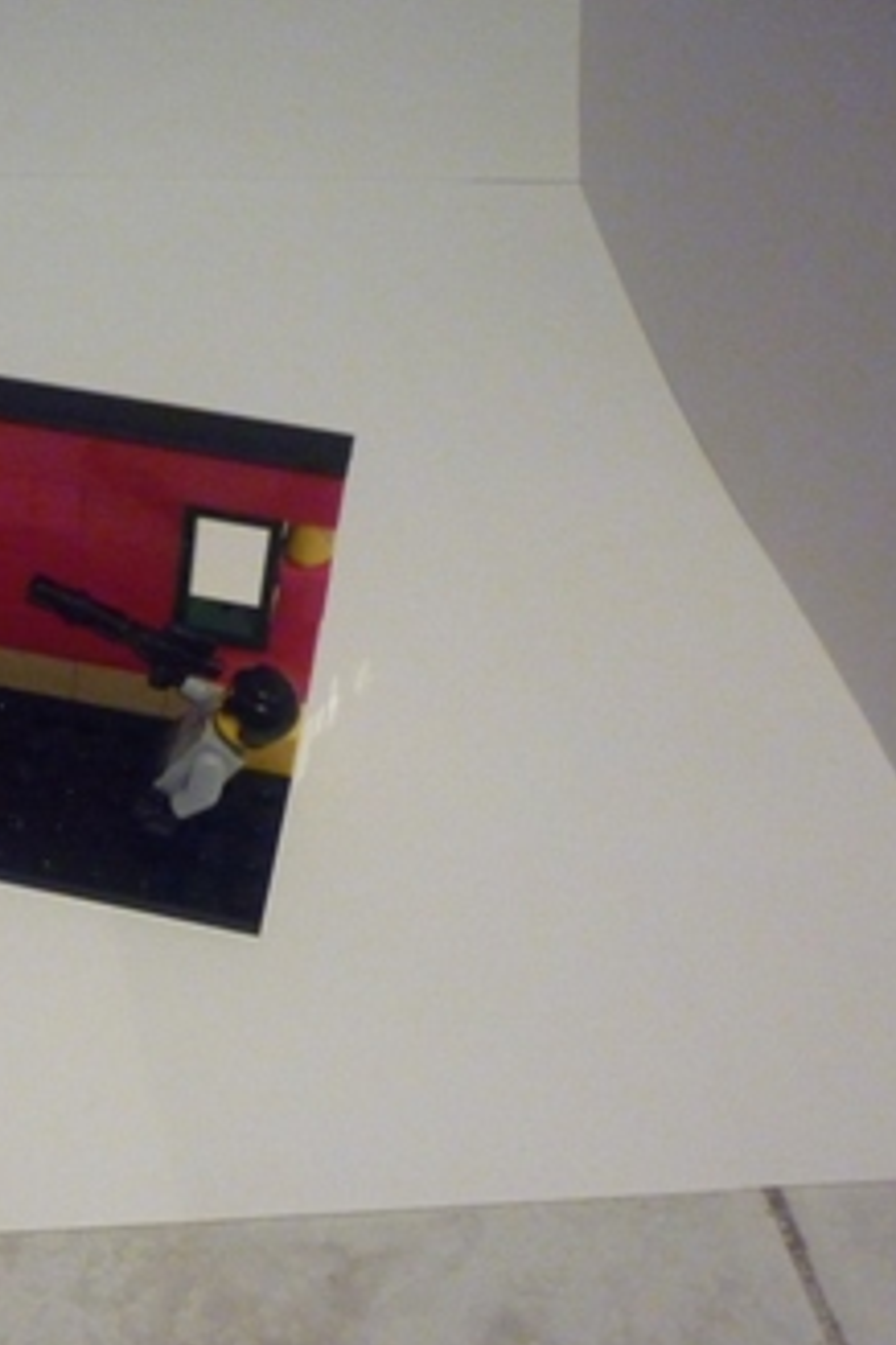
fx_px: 1755
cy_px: 687
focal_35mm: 47
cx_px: -8
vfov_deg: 41.9
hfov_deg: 27.0
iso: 800
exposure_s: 1/50
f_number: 2.8
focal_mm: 5.5
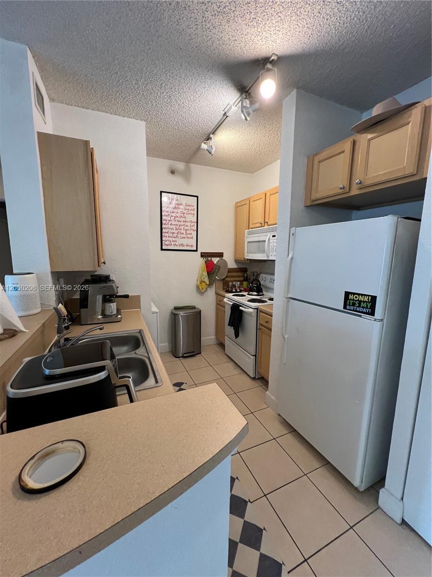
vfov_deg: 106.2
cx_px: 216
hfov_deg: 89.9
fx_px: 216
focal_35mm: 13
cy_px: 288
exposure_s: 1/60
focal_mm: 1.57
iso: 200
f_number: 1.8
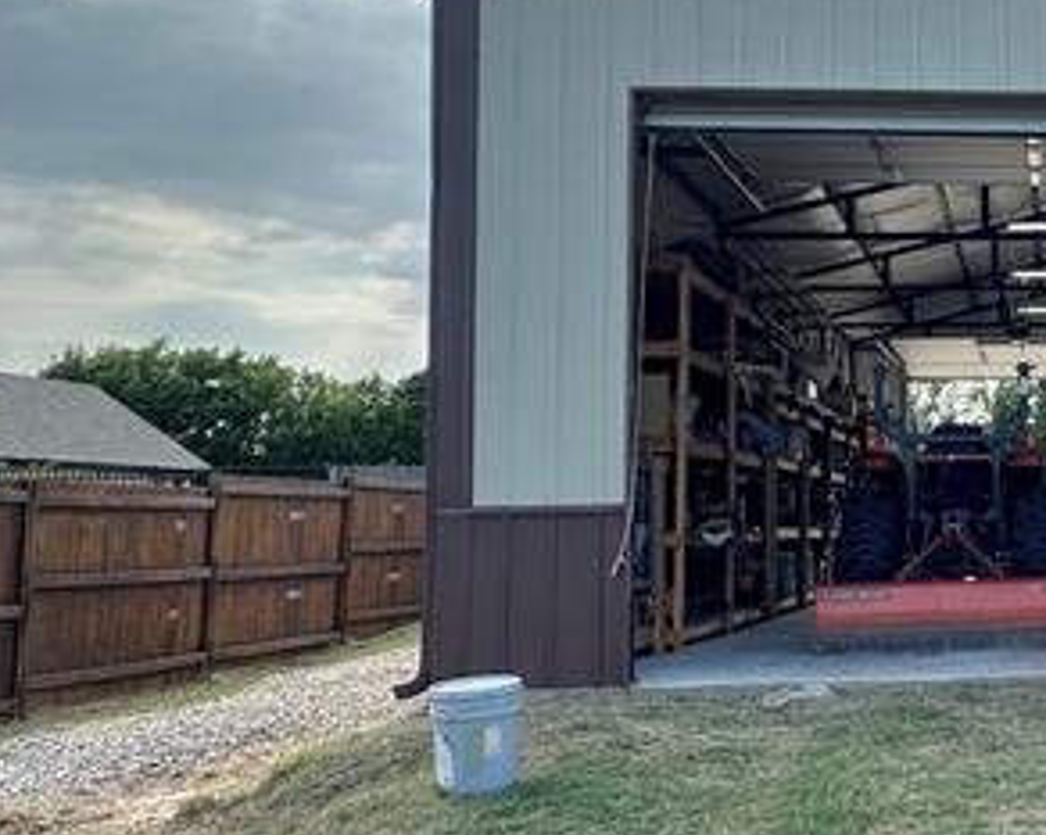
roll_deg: +1.5
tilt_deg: +4.0
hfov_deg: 32.8
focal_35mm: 48
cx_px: 1218
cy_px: 409
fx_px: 1484
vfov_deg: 31.4
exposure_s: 1/812
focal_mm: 2.22
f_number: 2.2
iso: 40
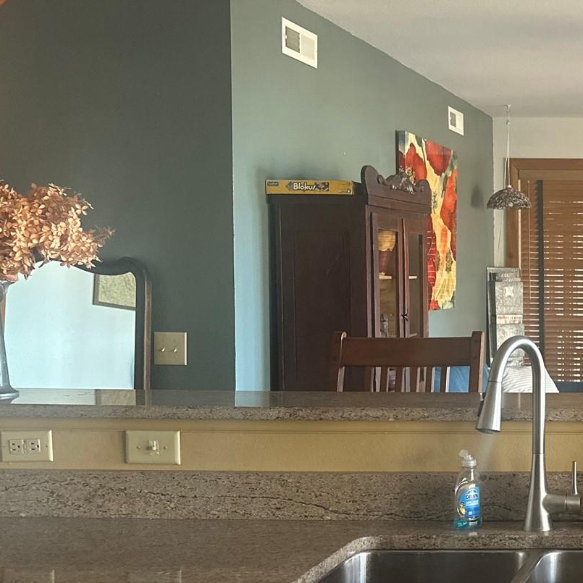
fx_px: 1029
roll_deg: -0.1
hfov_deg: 27.5
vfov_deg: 31.6
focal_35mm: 54
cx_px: 717
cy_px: 313
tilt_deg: -2.1
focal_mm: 6.86
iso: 320
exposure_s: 1/60
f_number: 1.78
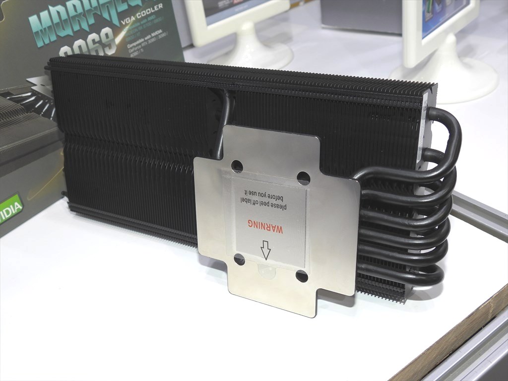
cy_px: 190
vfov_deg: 36.0
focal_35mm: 40
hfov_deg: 46.8
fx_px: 587
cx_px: 254
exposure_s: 1/40
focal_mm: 7.1
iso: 100
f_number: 3.2
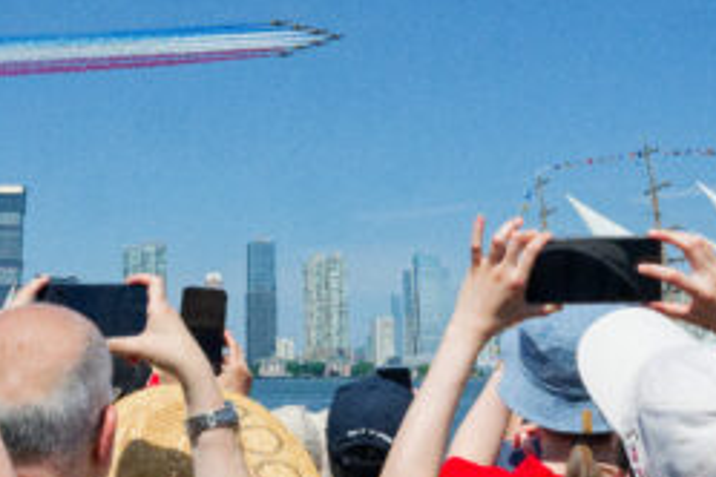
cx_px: 219
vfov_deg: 20.2
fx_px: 1314
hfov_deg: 30.2
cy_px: 49
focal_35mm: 66
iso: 6400
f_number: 22
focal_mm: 30.5
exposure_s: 1/4000
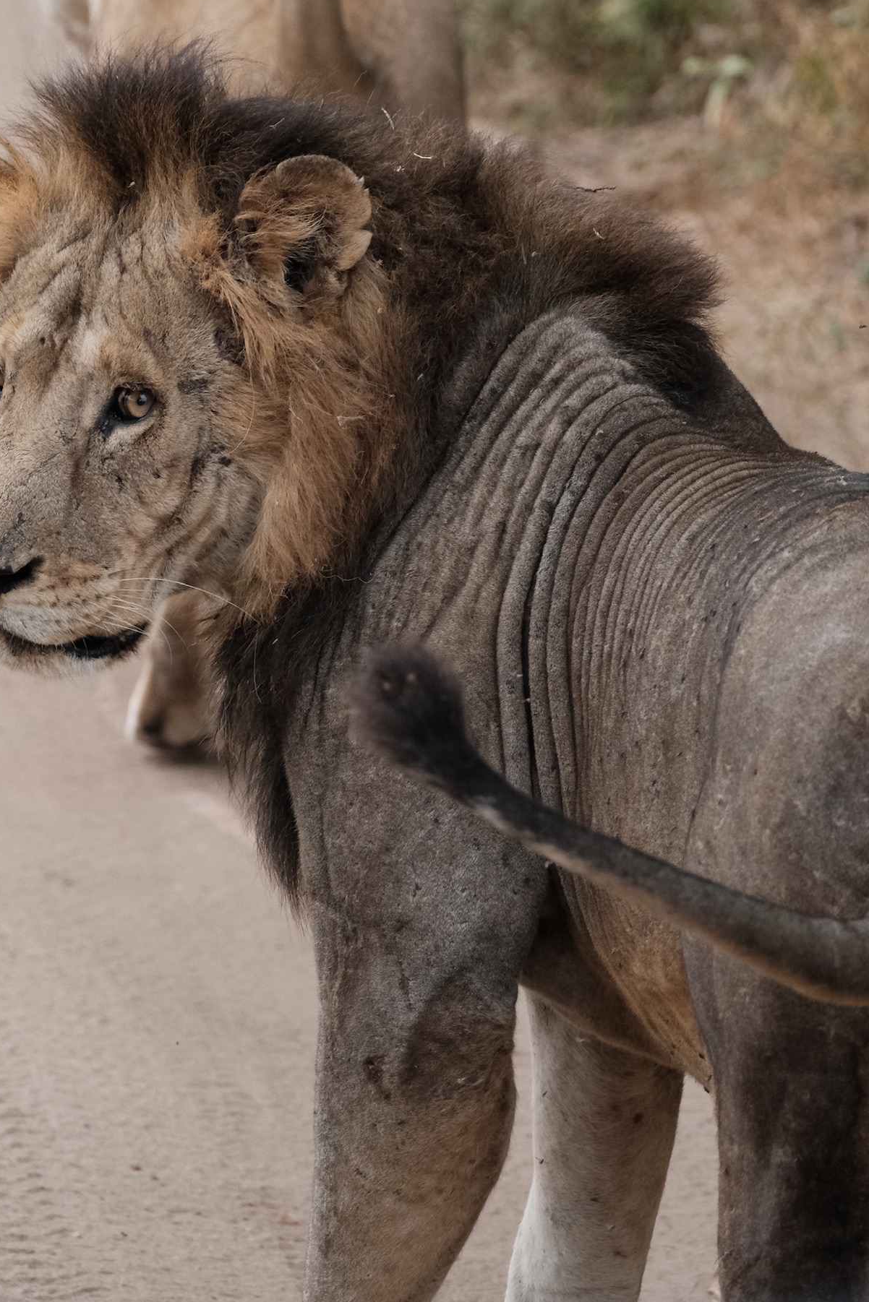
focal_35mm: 294
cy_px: 497
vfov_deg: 7.0
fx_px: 10640
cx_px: 407
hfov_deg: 4.7
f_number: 5
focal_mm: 153.2
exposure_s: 1/1250
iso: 3200
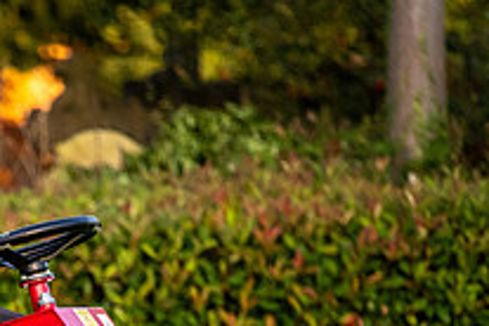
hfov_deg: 2.5
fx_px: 11409
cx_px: -151
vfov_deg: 1.6
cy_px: 448
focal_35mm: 840
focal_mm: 300
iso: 800
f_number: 4
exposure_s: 1/800
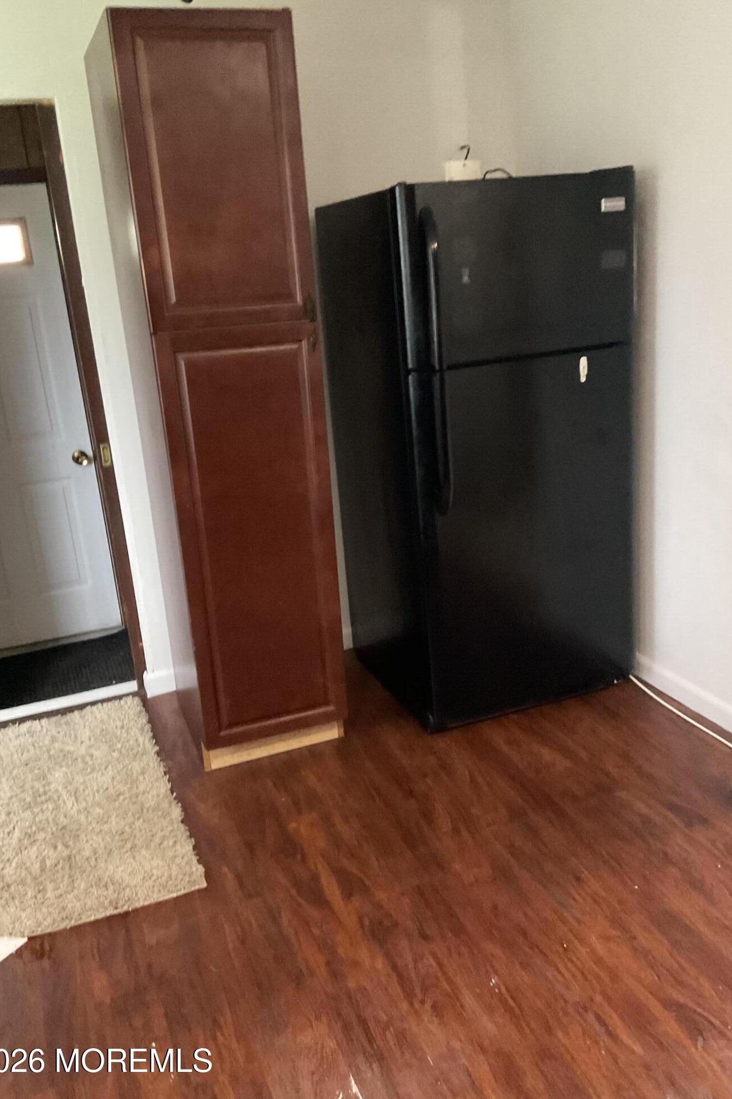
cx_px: 372
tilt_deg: -19.4
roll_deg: +2.7
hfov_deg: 42.3
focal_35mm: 31
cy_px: 548
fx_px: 946
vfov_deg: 60.3
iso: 500
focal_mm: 3
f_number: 1.8
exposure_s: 1/30
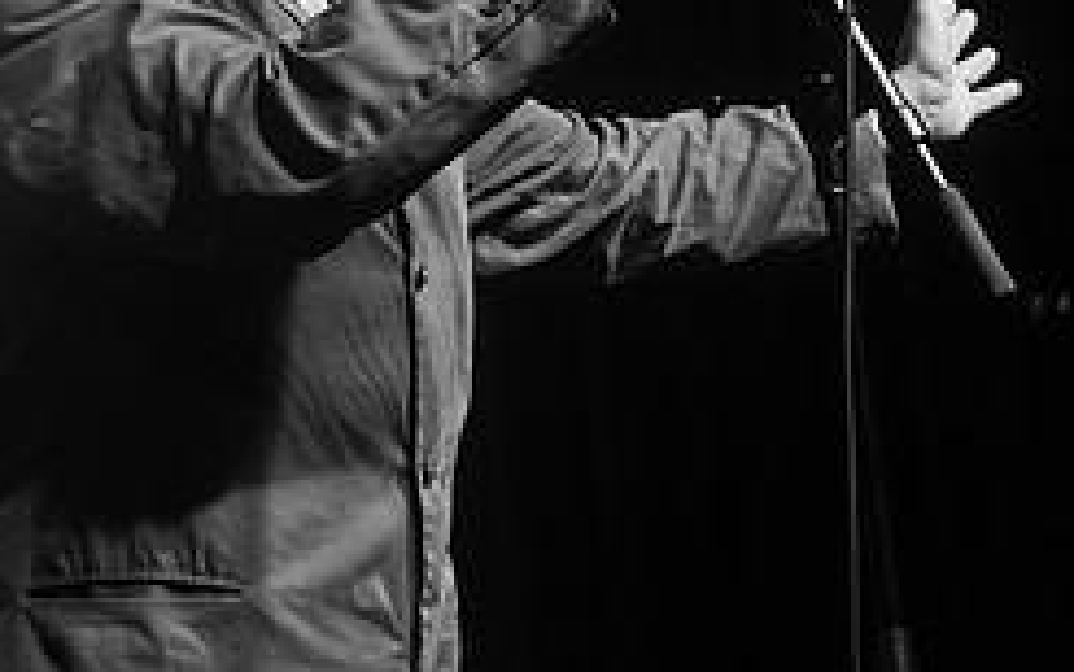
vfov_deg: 10.4
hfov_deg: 16.5
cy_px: -38
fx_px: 3660
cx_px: 948
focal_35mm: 125
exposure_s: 1/160
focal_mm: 48
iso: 2000
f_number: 3.2
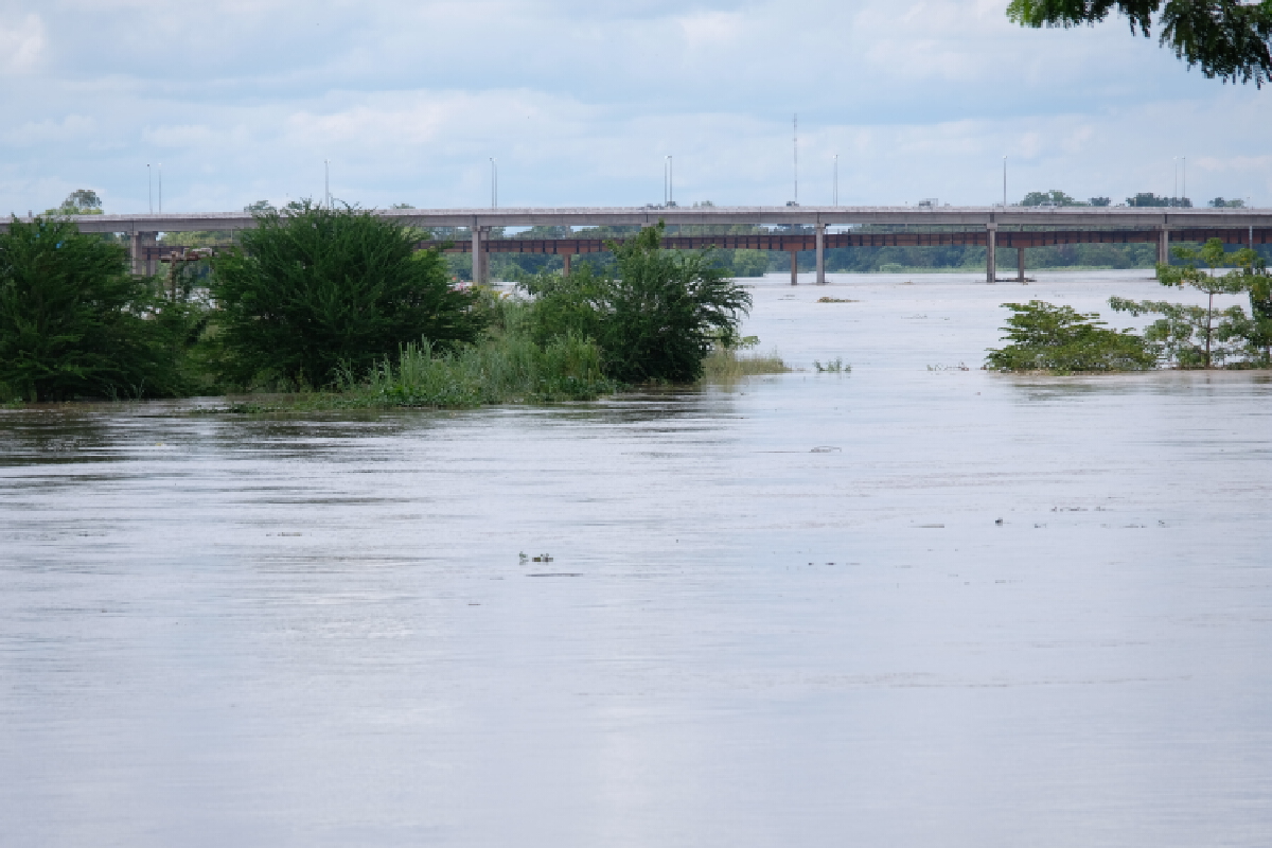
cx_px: 636
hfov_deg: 10.1
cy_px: 424
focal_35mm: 203
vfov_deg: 6.8
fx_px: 7172
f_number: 5.6
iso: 200
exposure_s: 1/680
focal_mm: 135
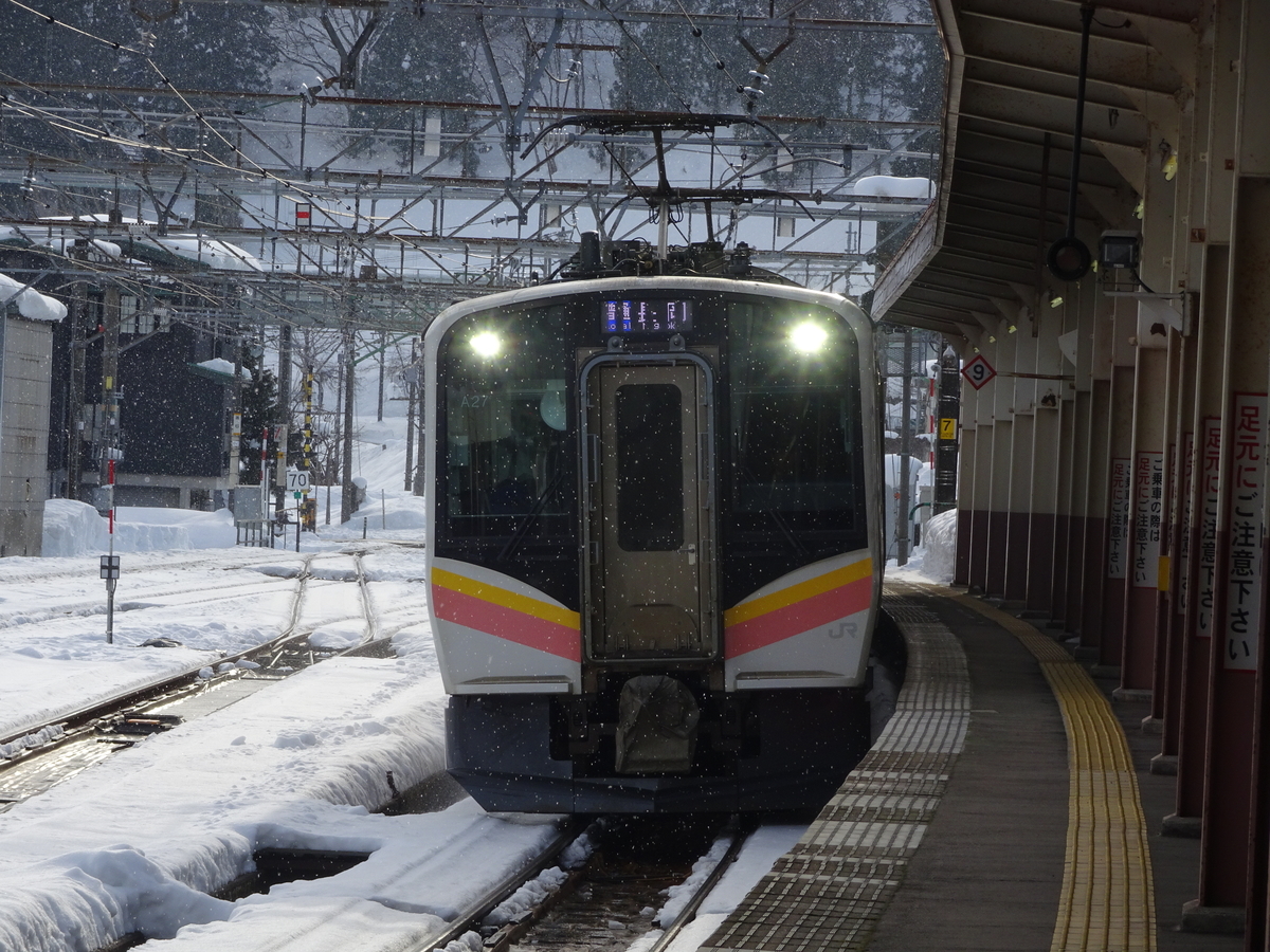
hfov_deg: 9.9
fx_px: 7338
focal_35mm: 200
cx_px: 635
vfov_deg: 7.4
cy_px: 476
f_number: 6.3
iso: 80
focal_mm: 34.17
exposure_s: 1/250
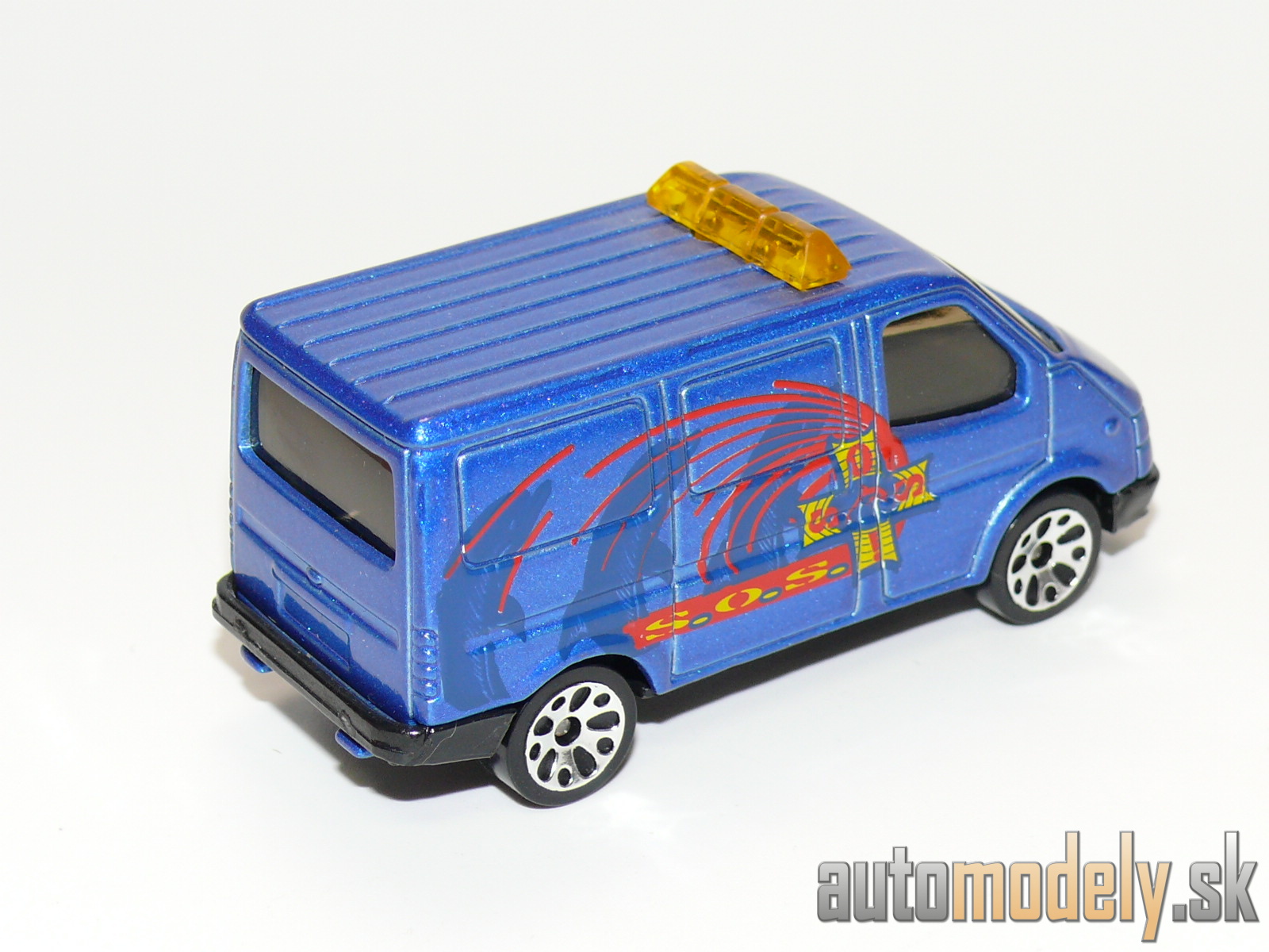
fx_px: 3739
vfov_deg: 14.5
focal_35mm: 102
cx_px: 634
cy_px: 476
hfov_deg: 19.3
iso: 100
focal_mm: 13.3
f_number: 4
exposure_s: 1/30
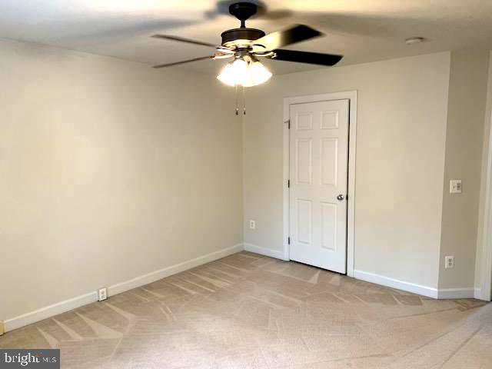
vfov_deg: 53.1
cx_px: 246
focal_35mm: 26
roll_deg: +0.6
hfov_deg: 67.3
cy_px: 184
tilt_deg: -7.1
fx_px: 370
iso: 125
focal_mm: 4.25
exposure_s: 1/60
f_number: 1.8
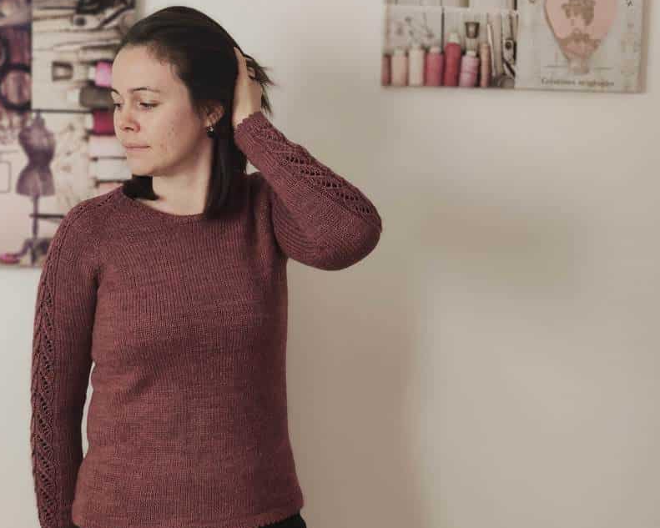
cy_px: 268
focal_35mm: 51
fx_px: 996
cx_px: 240
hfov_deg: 36.4
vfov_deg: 29.7
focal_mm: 8.16
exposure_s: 1/100
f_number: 2
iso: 174
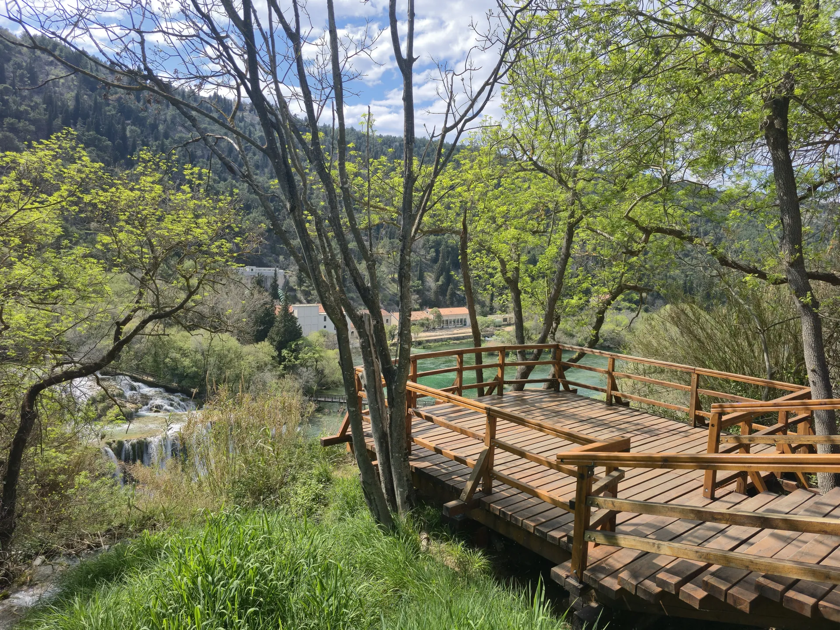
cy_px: 315
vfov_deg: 58.9
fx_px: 558
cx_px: 420
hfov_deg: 73.9
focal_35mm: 23
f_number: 1.7
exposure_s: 1/690
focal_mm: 6.3
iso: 12
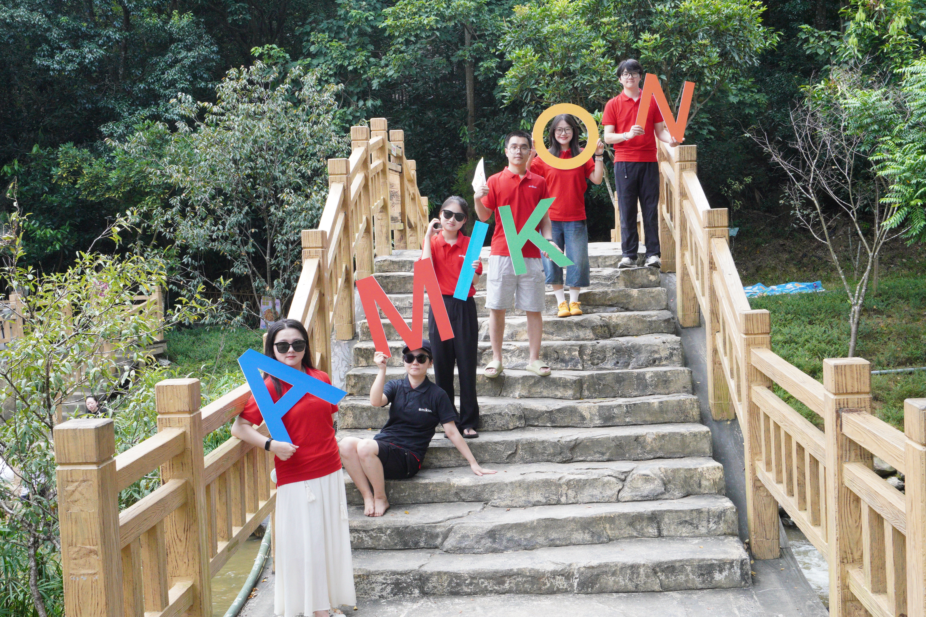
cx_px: 463
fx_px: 1080
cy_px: 308
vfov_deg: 31.9
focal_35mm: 42
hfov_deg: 46.4
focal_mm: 28
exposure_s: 1/125
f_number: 11
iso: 1600
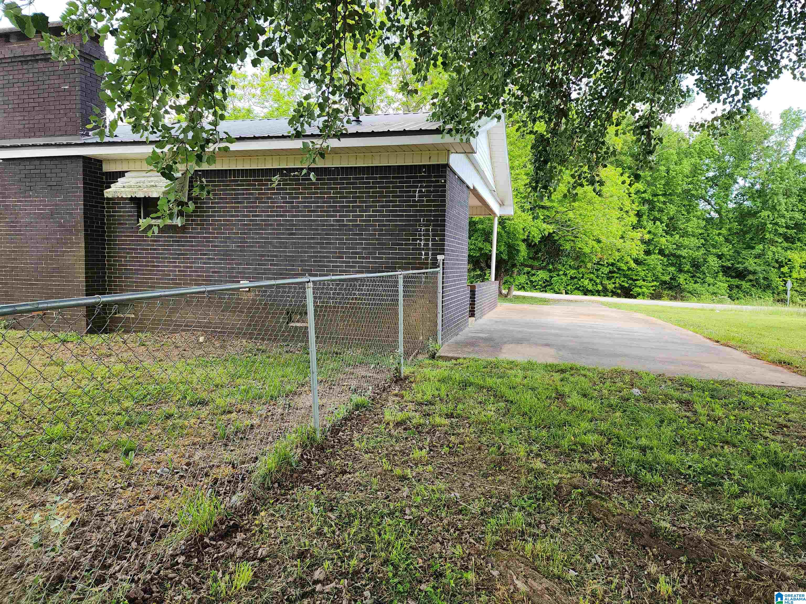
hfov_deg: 73.9
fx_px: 536
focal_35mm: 23
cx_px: 403
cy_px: 302
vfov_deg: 58.9
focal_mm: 6.4
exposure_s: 1/123
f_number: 1.8
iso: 12
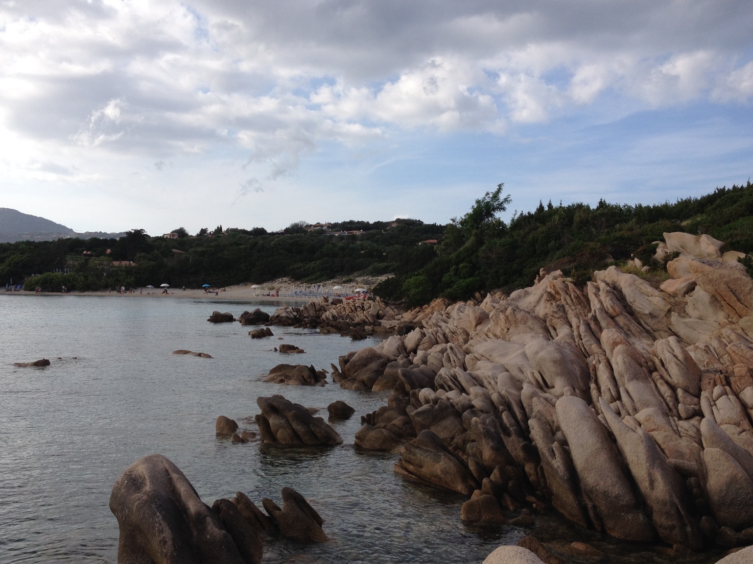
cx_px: 376
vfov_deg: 37.7
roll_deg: +0.1
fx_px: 826
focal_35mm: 38
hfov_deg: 49.0
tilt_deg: -3.0
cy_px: 283
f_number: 2.4
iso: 50
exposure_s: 1/1534
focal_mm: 4.28
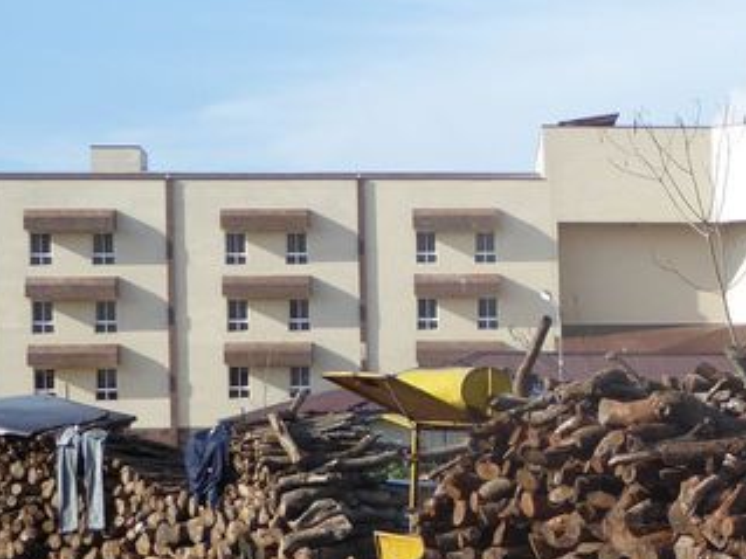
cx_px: 921
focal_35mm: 133
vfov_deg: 11.0
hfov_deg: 14.3
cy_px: 545
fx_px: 2865
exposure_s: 1/400
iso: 80
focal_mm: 9
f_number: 4.1
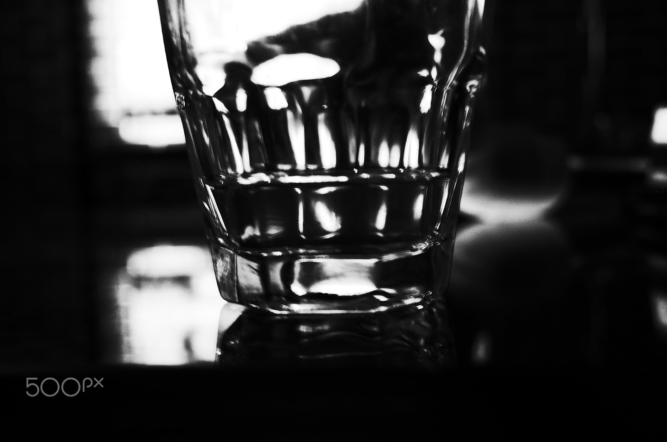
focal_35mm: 28
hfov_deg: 65.6
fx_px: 518
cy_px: 221
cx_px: 334
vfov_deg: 46.2
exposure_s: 1/2
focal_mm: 18.3
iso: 400
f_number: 4
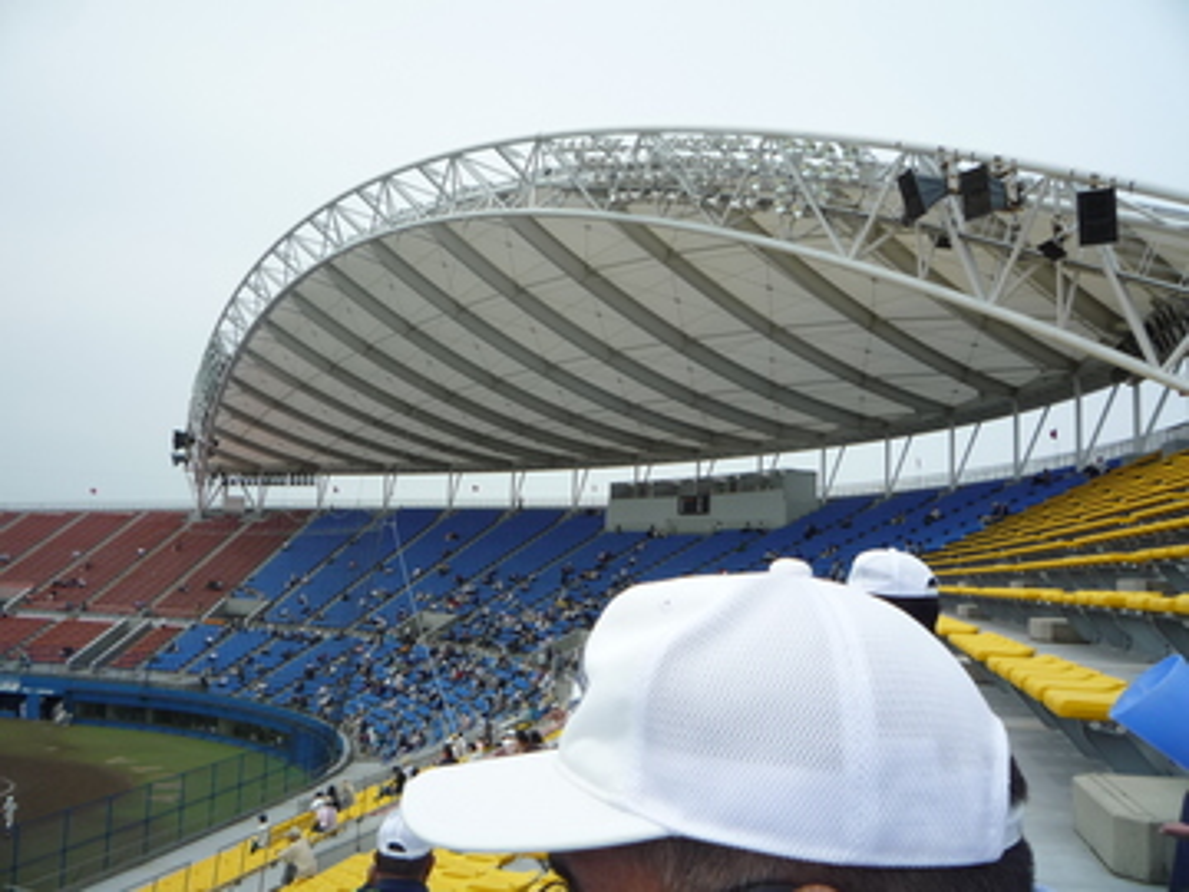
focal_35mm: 30
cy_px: 446
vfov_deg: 46.8
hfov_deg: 60.0
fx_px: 1030
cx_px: 594
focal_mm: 5.2
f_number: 5.6
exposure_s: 1/400
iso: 100
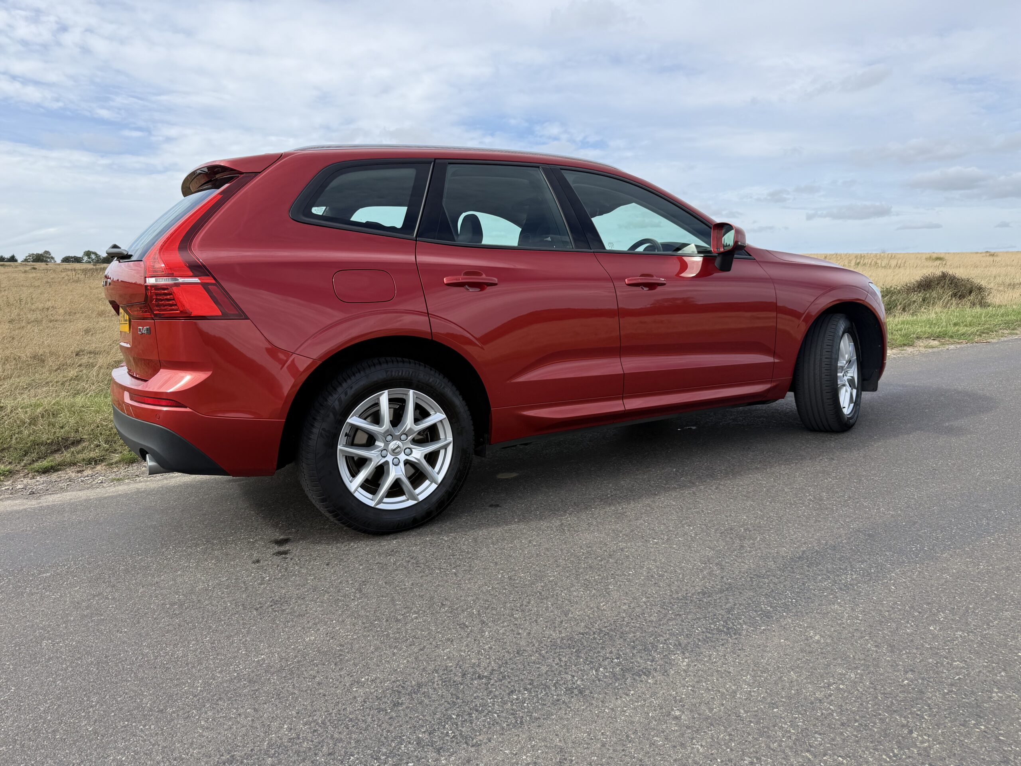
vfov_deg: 56.8
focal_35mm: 24
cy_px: 383
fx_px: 708
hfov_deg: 71.6
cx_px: 510
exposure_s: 1/3425
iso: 100
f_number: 1.78
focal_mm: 6.76
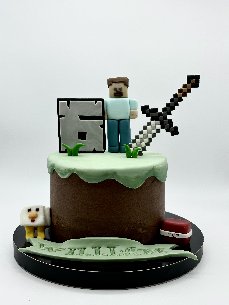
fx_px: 423
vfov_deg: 39.7
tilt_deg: -10.5
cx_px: 114
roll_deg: +0.3
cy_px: 152
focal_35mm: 48
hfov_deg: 30.3
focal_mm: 6.86
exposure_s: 1/508
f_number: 1.78
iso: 64
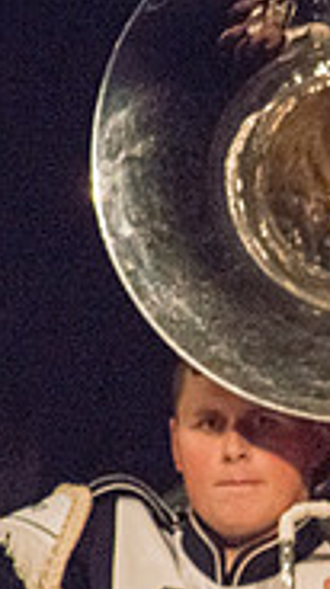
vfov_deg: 1.1
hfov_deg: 0.6
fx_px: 31024
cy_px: 514
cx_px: 791
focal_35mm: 1987
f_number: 5.6
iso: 4000
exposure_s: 1/320
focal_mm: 600
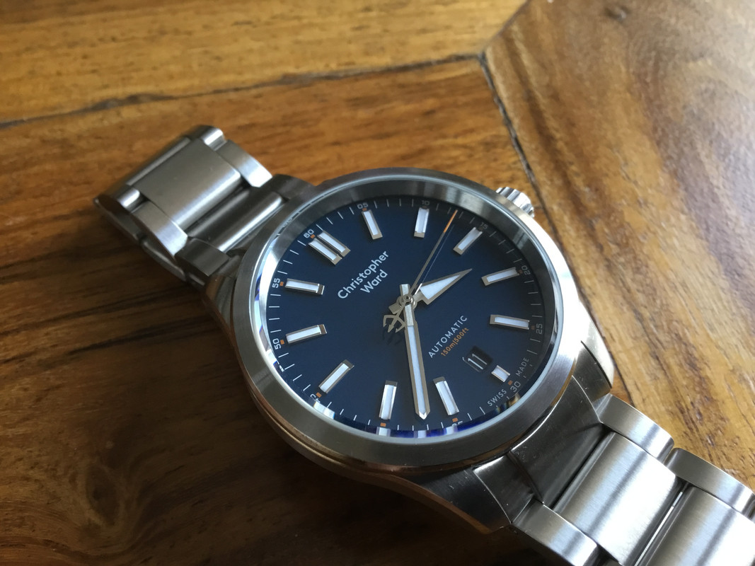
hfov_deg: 58.4
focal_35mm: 31
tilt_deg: -57.1
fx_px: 676
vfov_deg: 45.4
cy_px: 283
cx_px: 378
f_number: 2.4
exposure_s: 1/33
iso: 125
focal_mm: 3.3
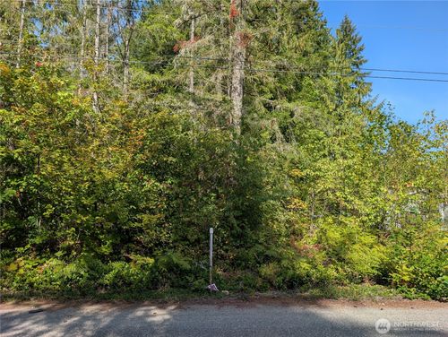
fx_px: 311
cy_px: 168
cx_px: 224
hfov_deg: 71.5
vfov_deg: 56.9
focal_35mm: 24
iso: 20
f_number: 1.68
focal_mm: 6.9
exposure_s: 1/592
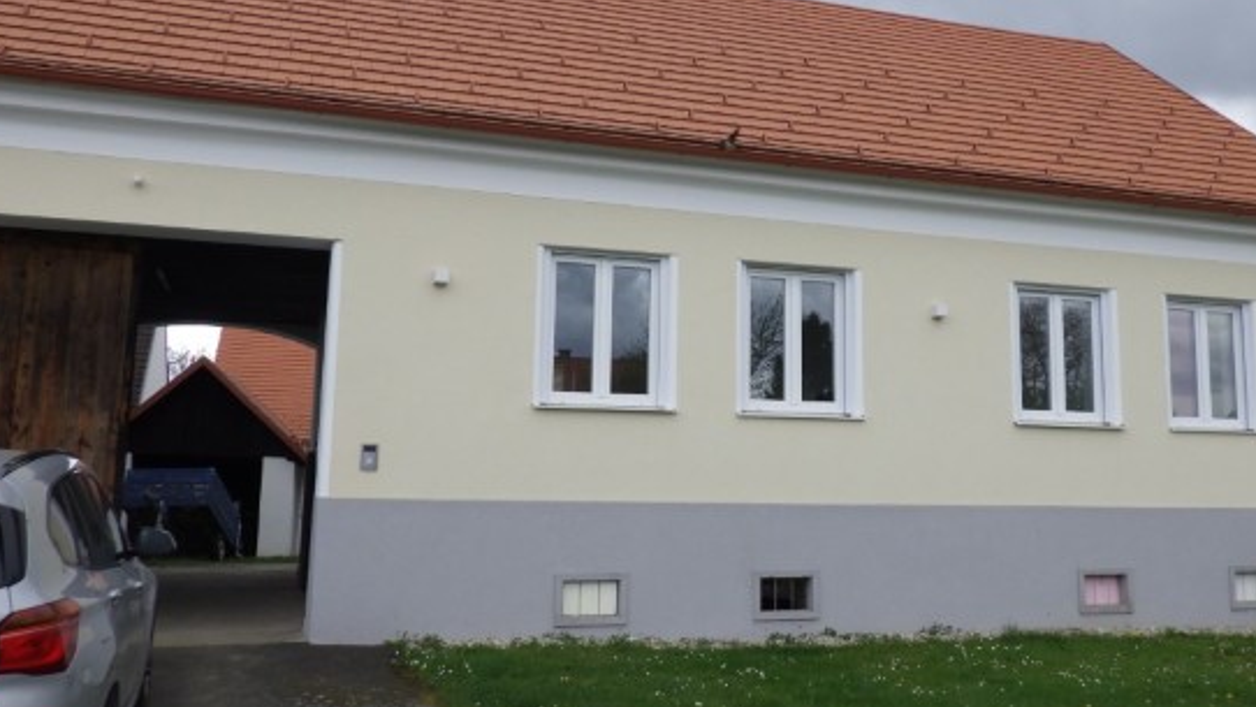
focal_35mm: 36
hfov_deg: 55.1
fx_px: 1199
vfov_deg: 32.8
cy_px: 334
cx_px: 709
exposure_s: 1/400
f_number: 4.2
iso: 125
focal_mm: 5
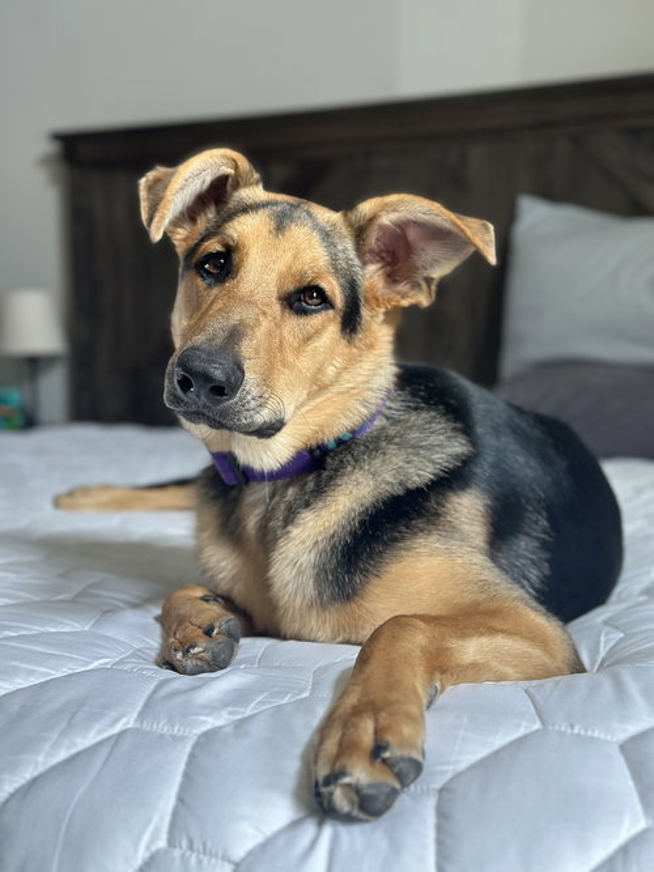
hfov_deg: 30.3
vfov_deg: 39.7
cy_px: 436
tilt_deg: -3.4
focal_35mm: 48
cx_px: 327
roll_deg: -1.1
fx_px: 1210
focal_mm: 6.86
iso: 200
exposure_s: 1/60
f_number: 1.78
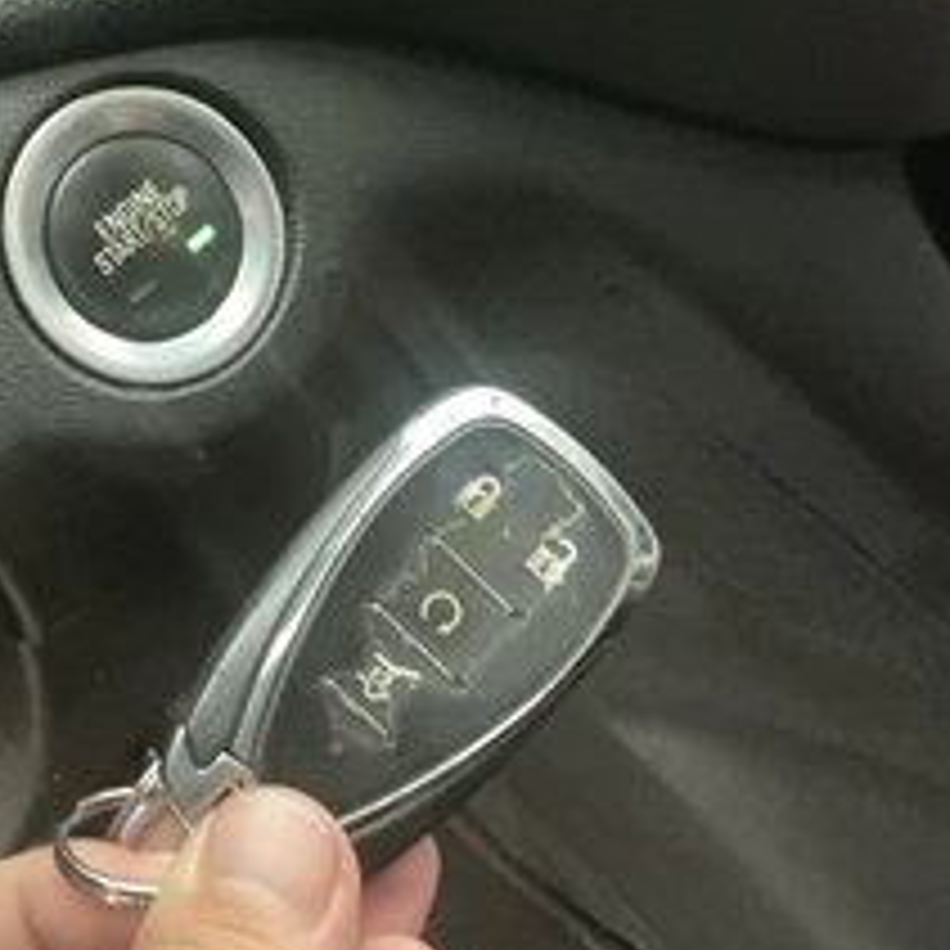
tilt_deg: -42.8
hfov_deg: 34.7
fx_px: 1459
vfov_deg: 36.1
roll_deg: +32.1
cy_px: 468
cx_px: 162
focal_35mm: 47
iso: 500
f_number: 1.8
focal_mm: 3
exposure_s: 1/30
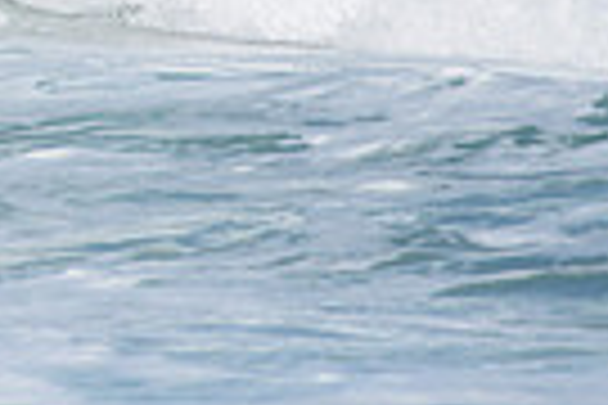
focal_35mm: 2152
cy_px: -326
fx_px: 36342
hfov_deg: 1.0
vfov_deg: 0.6
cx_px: -536
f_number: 6.3
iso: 250
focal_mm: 500
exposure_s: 1/2500
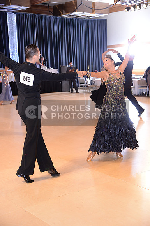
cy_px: 113
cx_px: 75
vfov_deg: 36.3
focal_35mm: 55
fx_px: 345
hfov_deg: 24.5
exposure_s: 1/200
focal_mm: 55
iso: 1250
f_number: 4.5
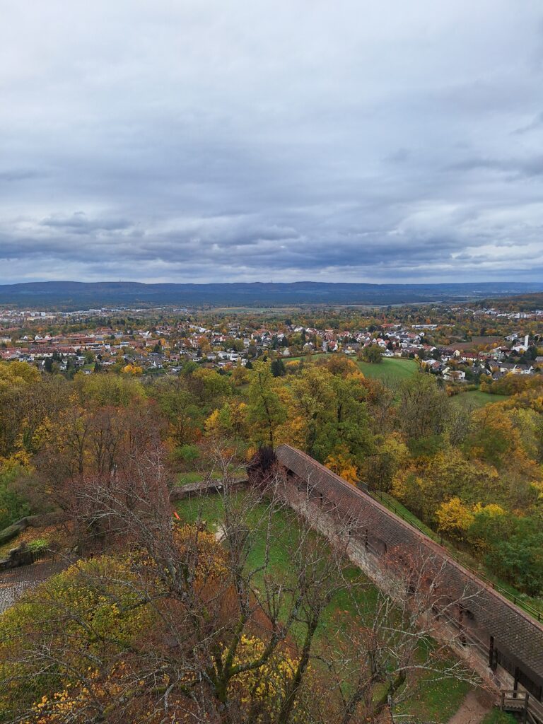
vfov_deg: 73.9
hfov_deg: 58.9
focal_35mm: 23
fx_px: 481
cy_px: 362
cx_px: 272
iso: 40
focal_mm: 5.54
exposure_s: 1/1167
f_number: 1.8
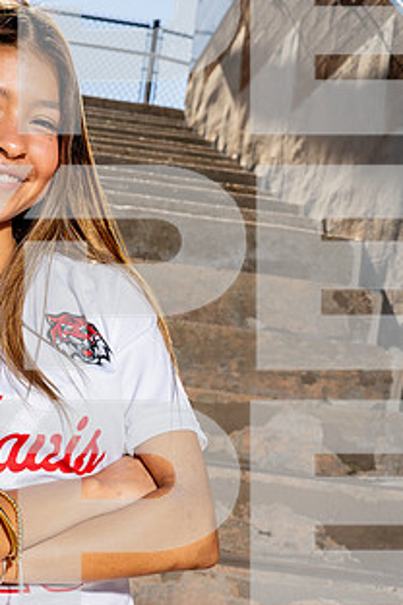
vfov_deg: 30.1
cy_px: 269
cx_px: -14
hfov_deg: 19.6
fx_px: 1125
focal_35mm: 67
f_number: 8
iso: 100
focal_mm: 36
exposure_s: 1/250
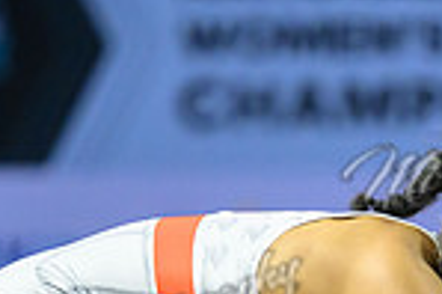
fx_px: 7444
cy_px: 483
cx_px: 602
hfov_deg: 3.4
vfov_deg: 2.3
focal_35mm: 607
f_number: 2.8
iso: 4000
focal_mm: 135
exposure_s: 1/800
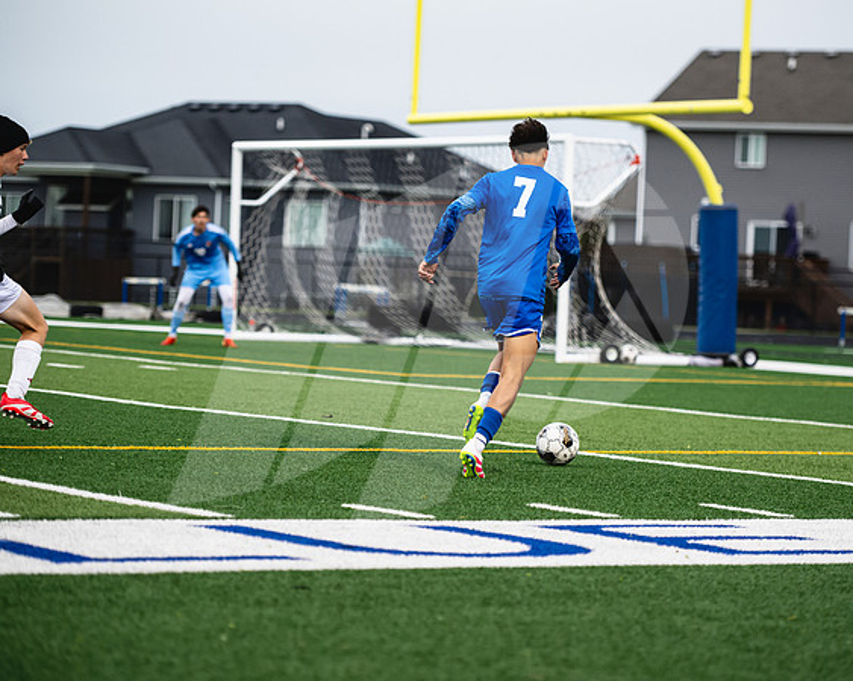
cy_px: 339
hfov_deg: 13.8
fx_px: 3517
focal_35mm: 139
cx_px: 486
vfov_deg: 11.1
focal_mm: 120
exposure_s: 1/1600
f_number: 2.8
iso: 2000
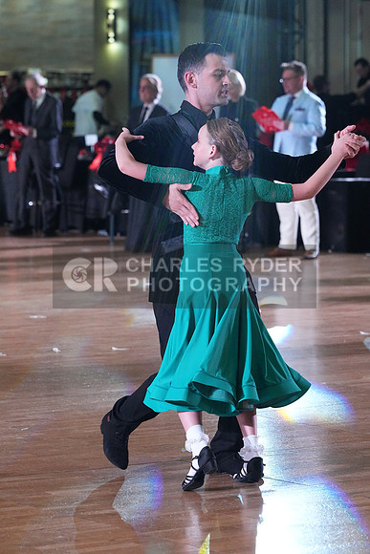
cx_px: 185
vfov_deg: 12.3
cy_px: 277
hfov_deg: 8.2
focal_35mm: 167
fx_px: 2573
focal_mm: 167
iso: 10000
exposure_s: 1/400
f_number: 6.3
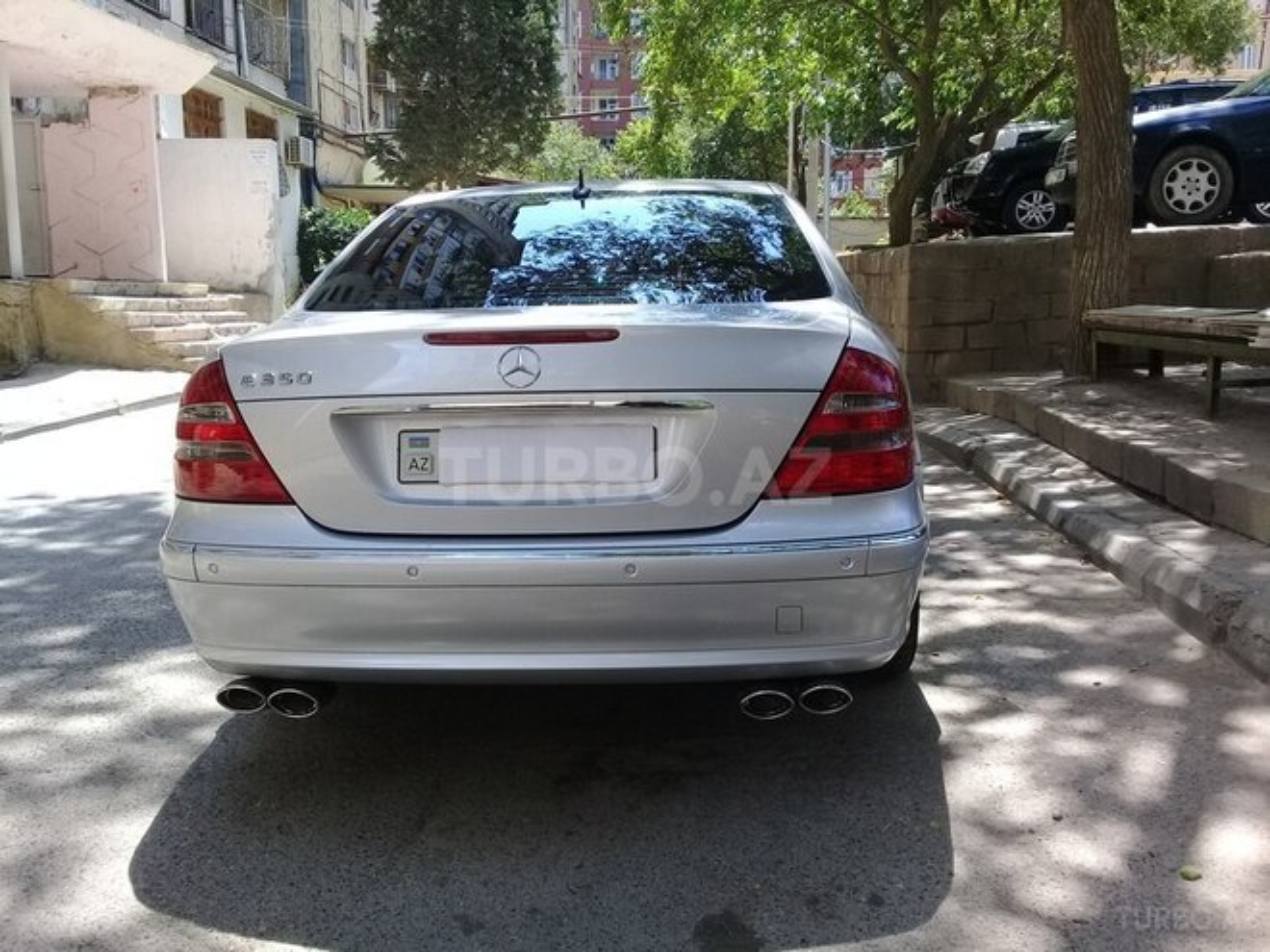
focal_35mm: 31
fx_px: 1137
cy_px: 476
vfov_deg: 45.4
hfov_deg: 58.4
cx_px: 635
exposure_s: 1/282
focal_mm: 3.3
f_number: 2.2
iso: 50
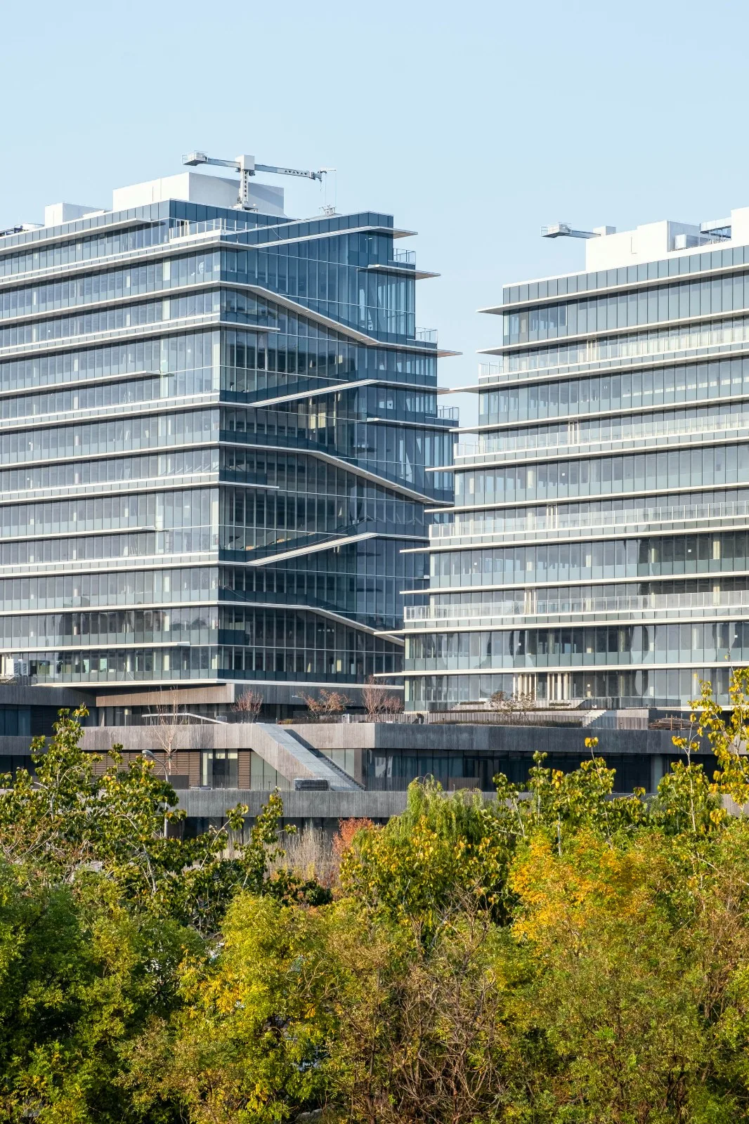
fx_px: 2591
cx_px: 374
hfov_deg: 16.4
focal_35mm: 83
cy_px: 562
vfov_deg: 24.5
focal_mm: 55
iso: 80
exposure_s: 1/30
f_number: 13
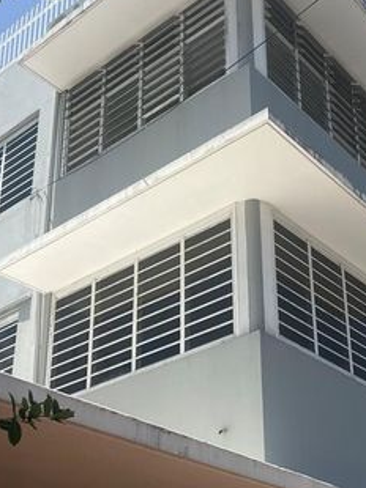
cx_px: 251
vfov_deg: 33.8
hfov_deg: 25.9
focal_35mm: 56
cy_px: 358
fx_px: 791
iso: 50
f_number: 1.5
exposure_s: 1/4274
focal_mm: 5.7
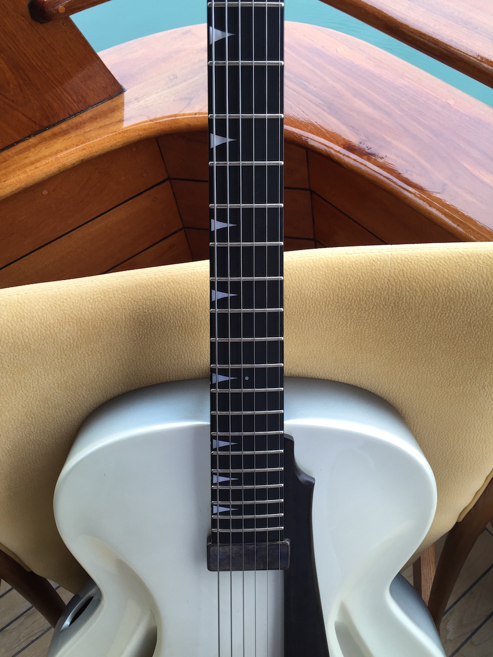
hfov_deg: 48.2
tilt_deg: -58.7
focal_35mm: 29
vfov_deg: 61.7
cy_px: 328
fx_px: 551
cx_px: 246
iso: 40
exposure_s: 1/100
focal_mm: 4.15
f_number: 2.2
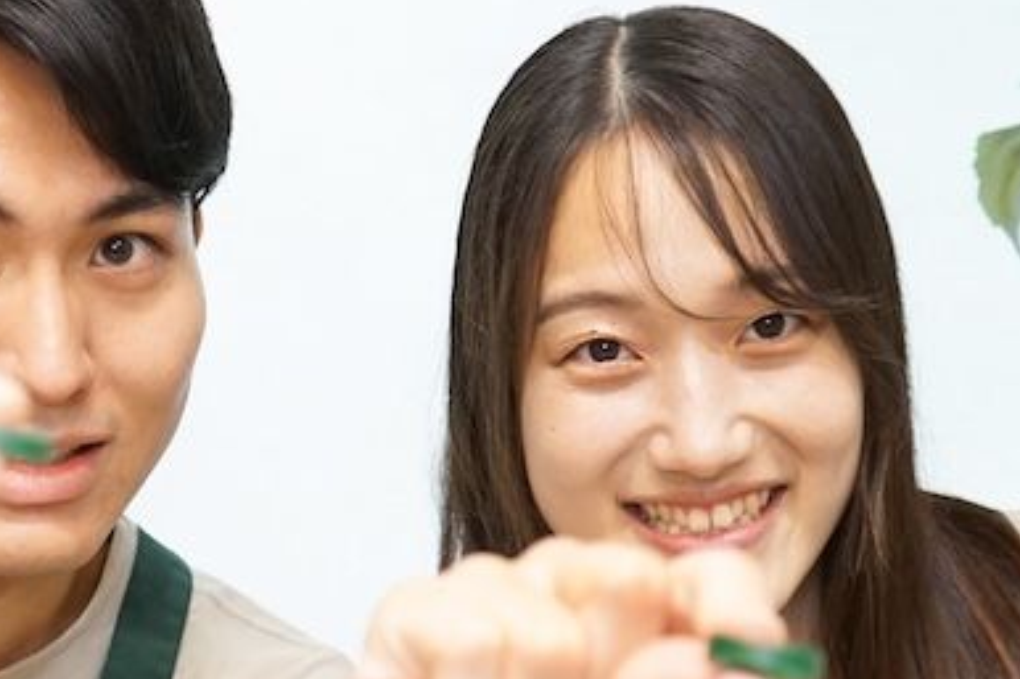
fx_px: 2464
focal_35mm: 87
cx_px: 301
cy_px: 449
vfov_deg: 15.7
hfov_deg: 23.2
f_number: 3.5
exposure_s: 1/125
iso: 1000
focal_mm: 28
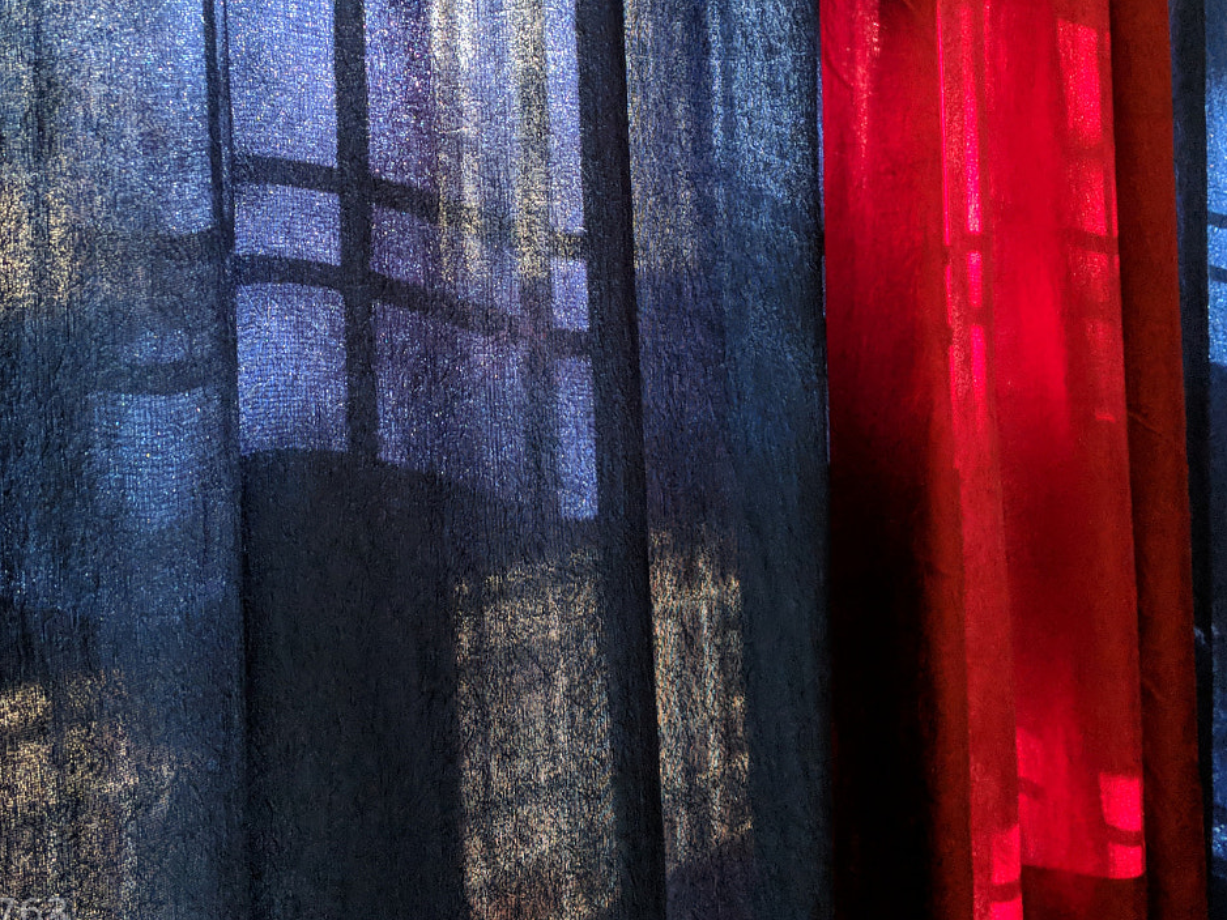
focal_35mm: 46
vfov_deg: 31.0
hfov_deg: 40.8
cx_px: 430
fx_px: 1630
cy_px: 231
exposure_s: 1/20
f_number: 1.8
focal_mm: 4.44
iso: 453
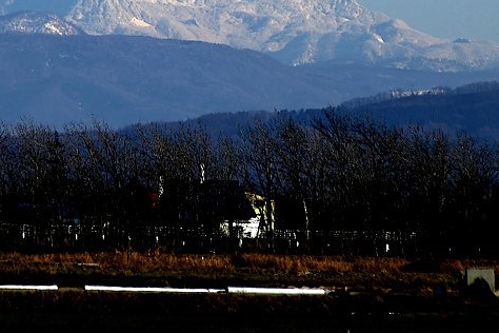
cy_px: 55
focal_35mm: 760
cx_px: 127
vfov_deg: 1.8
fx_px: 10534
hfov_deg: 2.7
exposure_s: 1/500
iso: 200
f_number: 9
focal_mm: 300
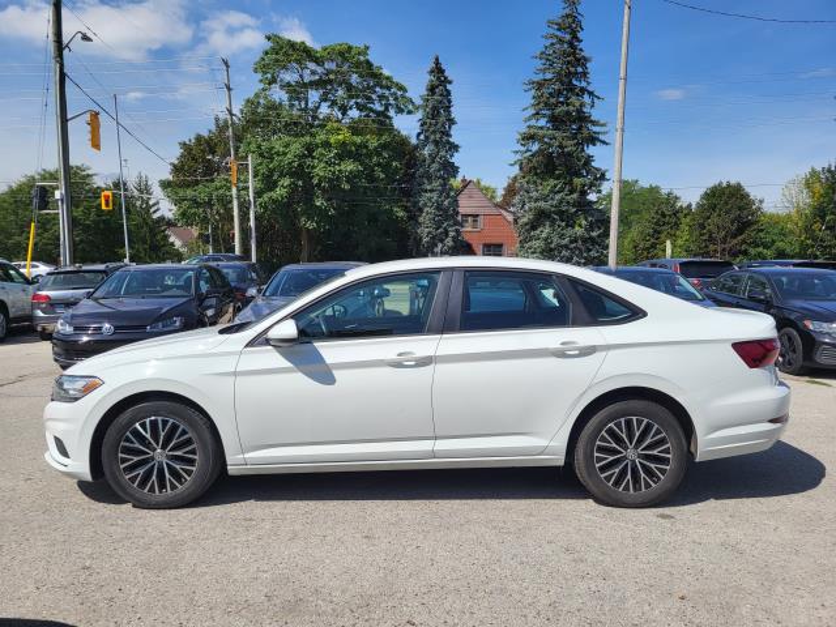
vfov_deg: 53.1
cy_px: 314
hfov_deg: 67.3
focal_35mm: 26
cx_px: 418
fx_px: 628
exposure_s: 1/4199
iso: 40
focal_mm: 5.4
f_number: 1.8
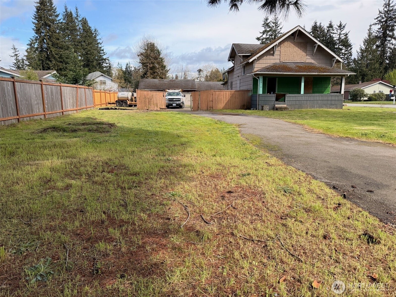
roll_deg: +0.3
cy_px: 148
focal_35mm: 24
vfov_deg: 56.8
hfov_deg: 71.6
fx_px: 275
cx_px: 198
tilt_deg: -10.1
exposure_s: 1/2370
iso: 100
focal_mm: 6.76
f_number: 1.78
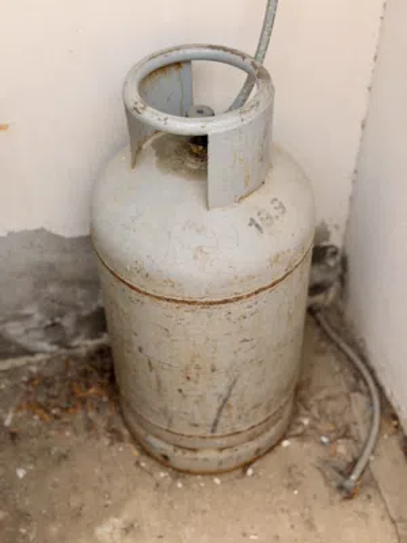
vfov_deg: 39.7
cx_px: 204
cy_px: 272
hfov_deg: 30.3
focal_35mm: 48
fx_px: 752
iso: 64
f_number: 1.78
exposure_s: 1/519
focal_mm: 6.76
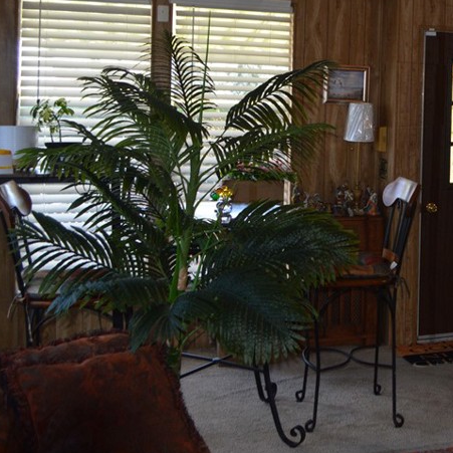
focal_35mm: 52
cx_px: 441
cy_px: 125
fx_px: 770
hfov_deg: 30.7
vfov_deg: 32.3
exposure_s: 1/60
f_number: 4
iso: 400
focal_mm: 18
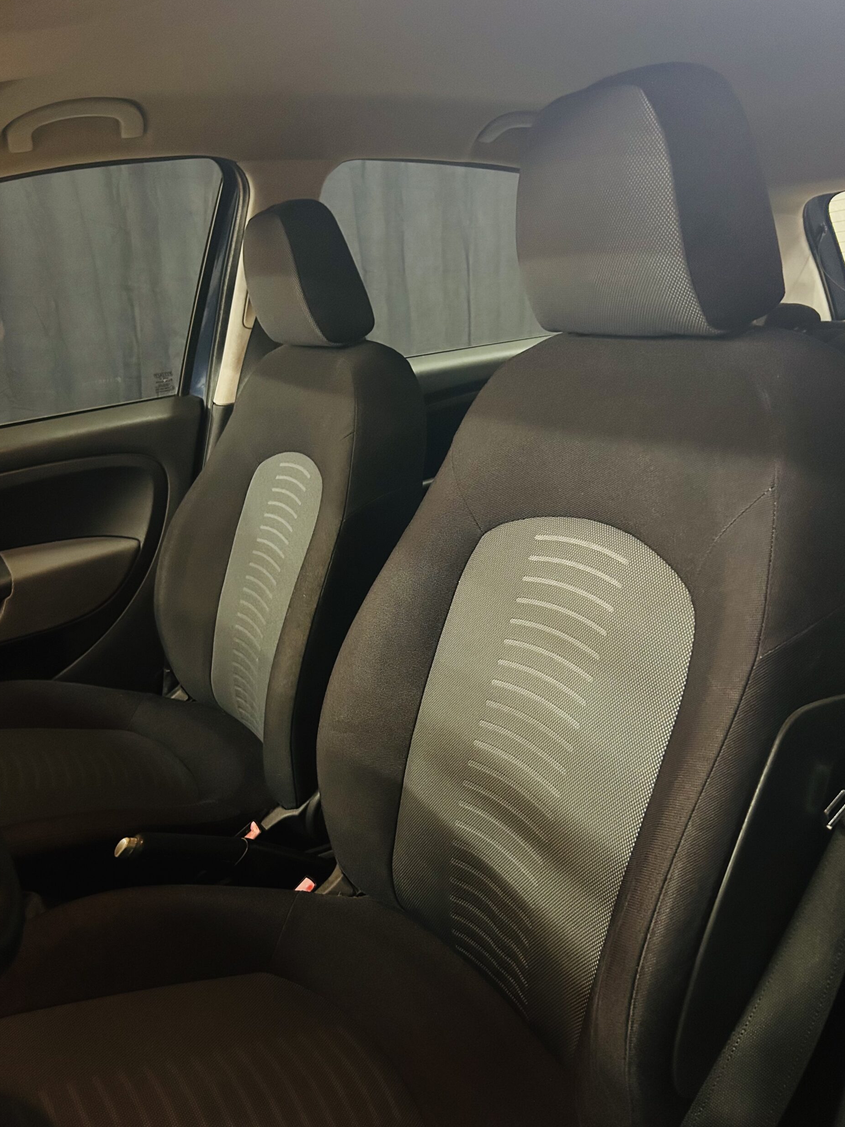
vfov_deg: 65.3
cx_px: 420
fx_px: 879
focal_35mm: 27
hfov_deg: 51.4
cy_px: 564
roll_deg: +1.9
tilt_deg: -17.5
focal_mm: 5.7
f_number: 1.5
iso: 640
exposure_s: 1/33
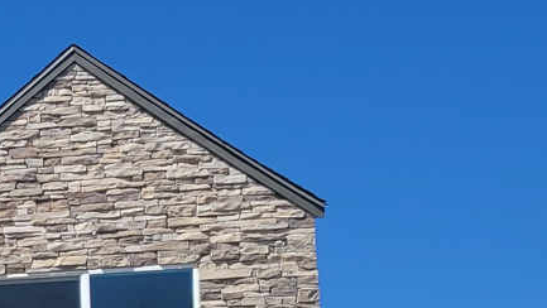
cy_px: 602
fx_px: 1944
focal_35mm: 134
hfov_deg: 13.7
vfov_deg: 8.6
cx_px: -531
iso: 40
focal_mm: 5.4
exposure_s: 1/3354
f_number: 1.8
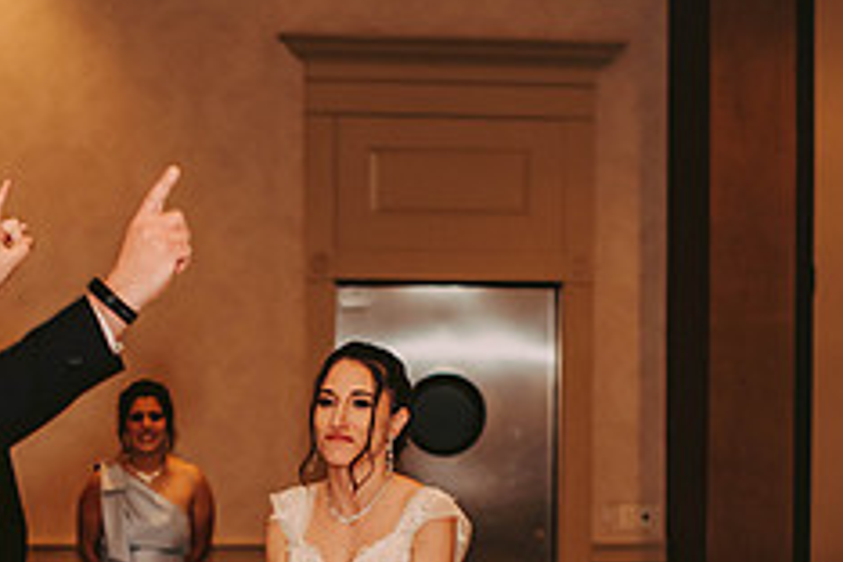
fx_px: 2903
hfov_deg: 16.5
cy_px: 567
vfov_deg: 11.0
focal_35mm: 124
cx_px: 234
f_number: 2.5
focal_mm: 50
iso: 800
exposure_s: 1/125
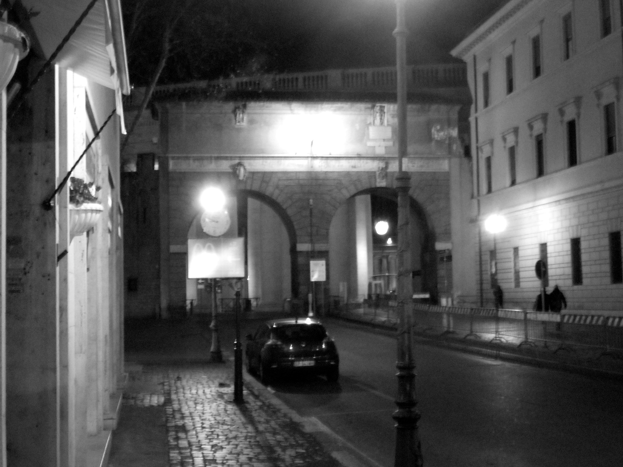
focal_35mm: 59
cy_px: 234
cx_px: 312
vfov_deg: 24.8
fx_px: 1062
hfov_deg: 32.7
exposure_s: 1/4
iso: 800
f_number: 5.1
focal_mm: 10.5
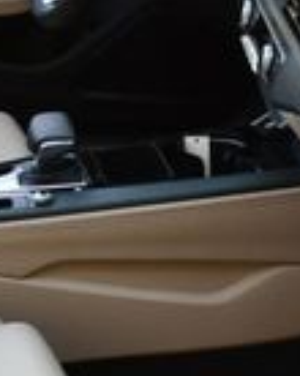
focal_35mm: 157
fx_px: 1746
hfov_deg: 9.4
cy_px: 185
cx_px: -237
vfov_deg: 12.3
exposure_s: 1/250
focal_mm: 18
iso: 400
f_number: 5
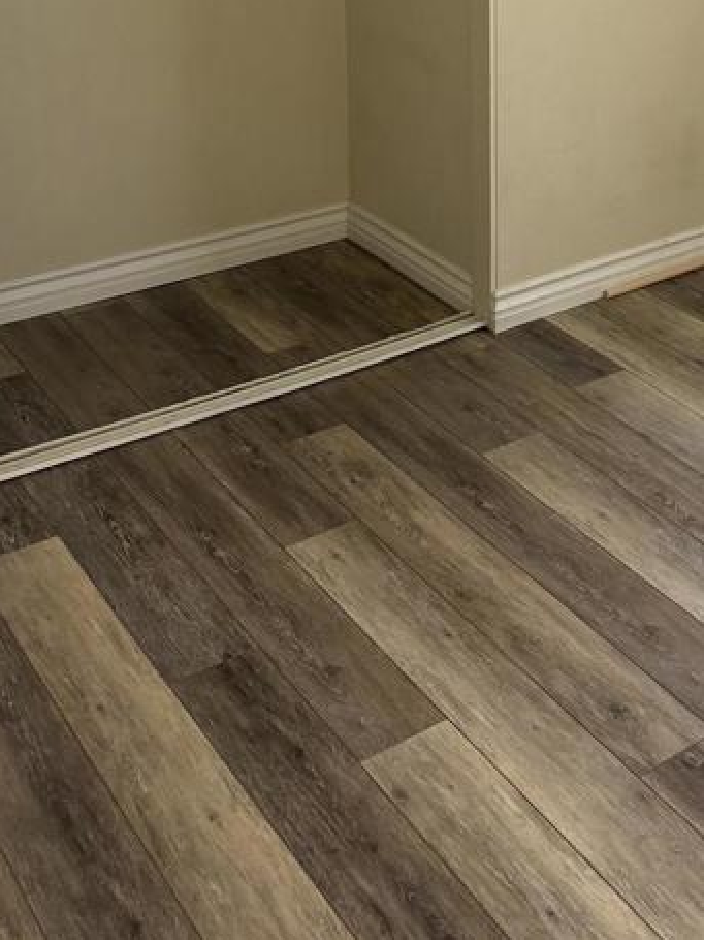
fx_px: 1465
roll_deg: -2.5
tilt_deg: -11.8
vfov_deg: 32.6
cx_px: 741
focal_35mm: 54
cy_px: -8
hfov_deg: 25.4
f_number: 1.78
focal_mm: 6.76
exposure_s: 1/69
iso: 200
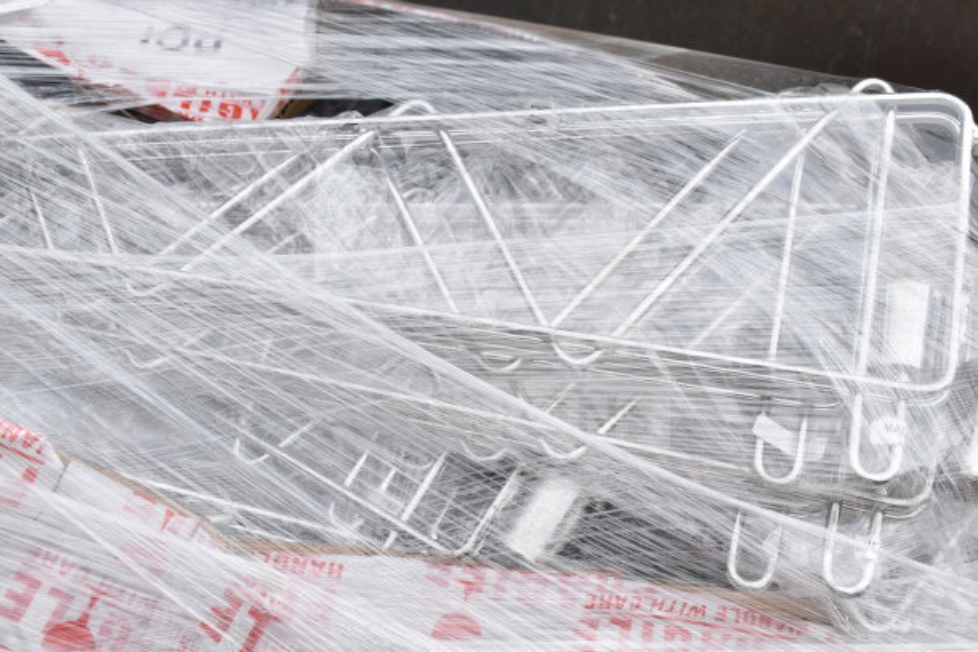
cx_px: 489
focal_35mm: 45
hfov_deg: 43.6
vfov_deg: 29.9
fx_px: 1223
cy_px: 326
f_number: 7.1
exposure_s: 1/200
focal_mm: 30
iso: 200
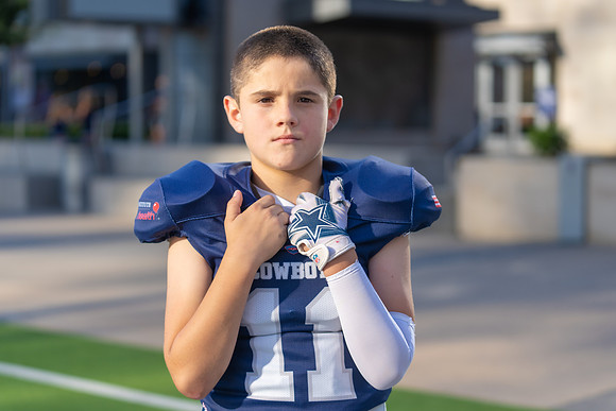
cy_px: 206
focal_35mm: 73
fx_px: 1247
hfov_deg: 27.8
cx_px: 308
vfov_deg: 18.7
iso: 100
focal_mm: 70
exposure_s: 1/640
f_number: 2.8
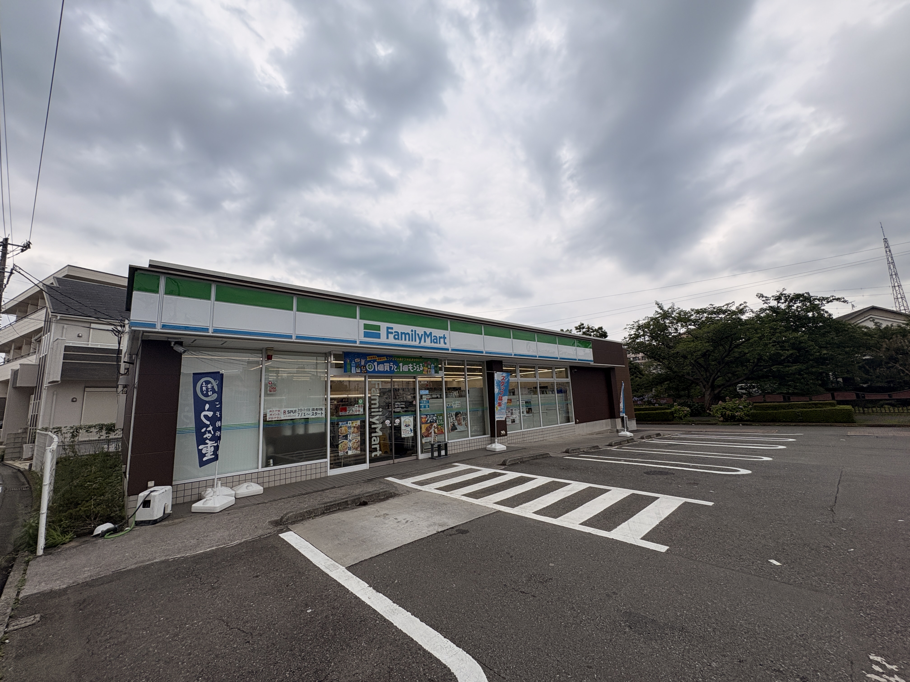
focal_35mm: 14
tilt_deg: +9.6
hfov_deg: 102.1
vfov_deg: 85.7
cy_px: 341
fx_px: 368
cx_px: 455
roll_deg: +3.3
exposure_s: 1/1110
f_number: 2.2
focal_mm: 2.22
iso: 50
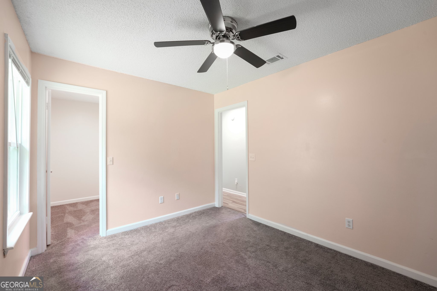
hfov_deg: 101.2
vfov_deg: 78.1
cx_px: 218
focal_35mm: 15
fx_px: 180
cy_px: 146
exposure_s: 1/5
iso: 100
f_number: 8
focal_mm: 14.8
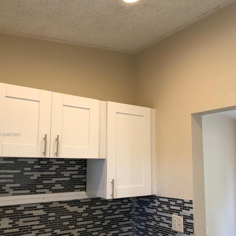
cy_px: 135
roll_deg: +0.0
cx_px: 119
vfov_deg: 48.3
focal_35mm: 34
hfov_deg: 48.5
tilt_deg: +5.9
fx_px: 262
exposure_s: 1/40
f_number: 1.8
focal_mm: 3.99
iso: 25
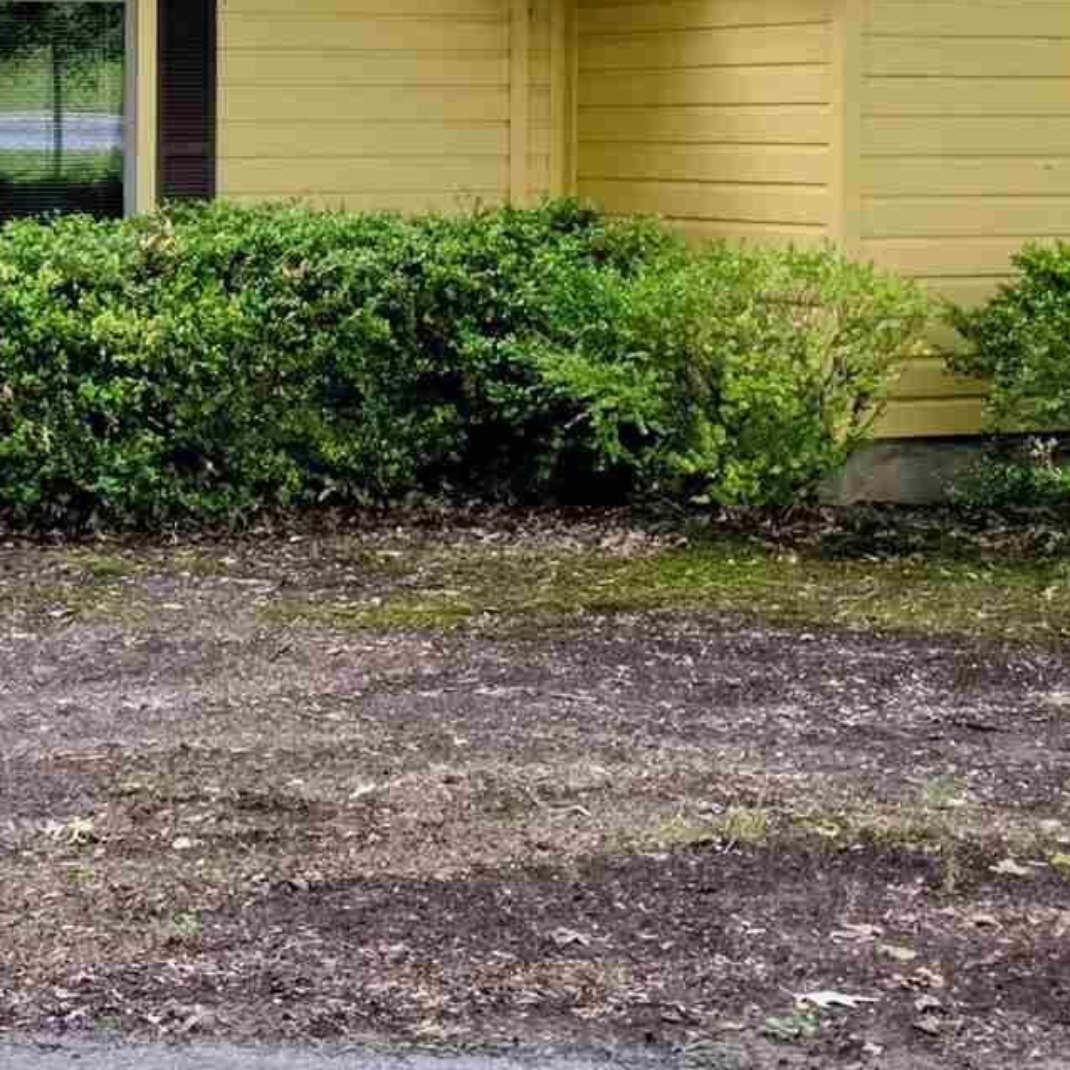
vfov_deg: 17.6
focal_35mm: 98
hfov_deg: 17.6
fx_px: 3427
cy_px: 210
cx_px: 228
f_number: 1.7
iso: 125
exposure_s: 1/180
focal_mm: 6.3
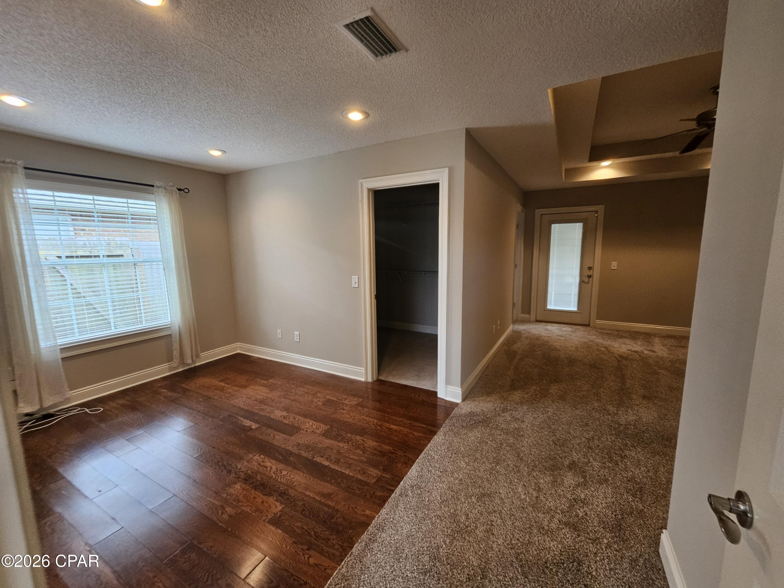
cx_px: 392
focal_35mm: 13
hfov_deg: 106.2
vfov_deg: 89.9
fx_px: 294
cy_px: 294
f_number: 2.2
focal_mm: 2.2
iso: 200
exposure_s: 1/60
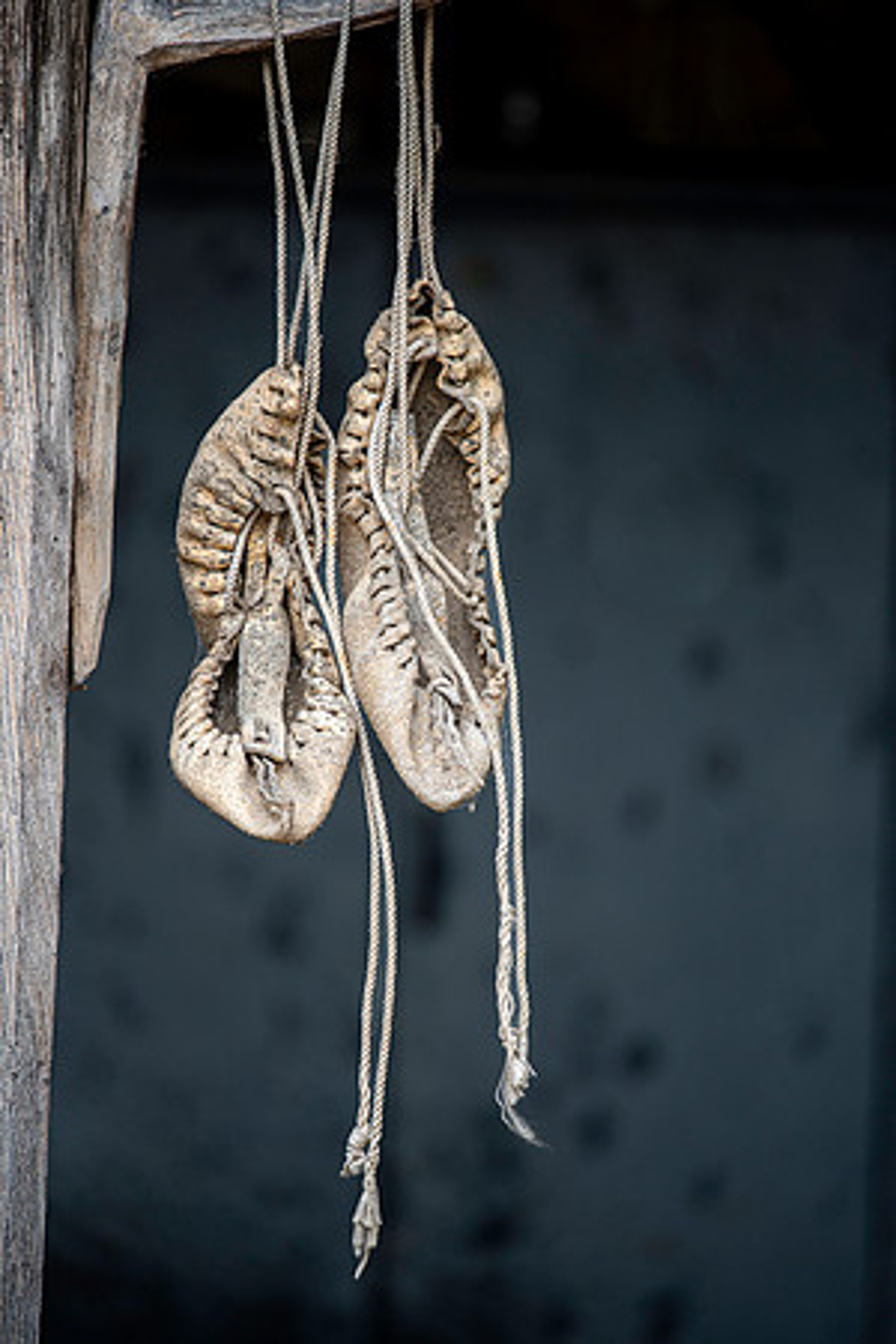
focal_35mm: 250
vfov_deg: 8.2
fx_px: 9333
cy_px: 672
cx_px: 448
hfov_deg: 5.5
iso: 320
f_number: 5.6
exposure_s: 1/60
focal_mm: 250
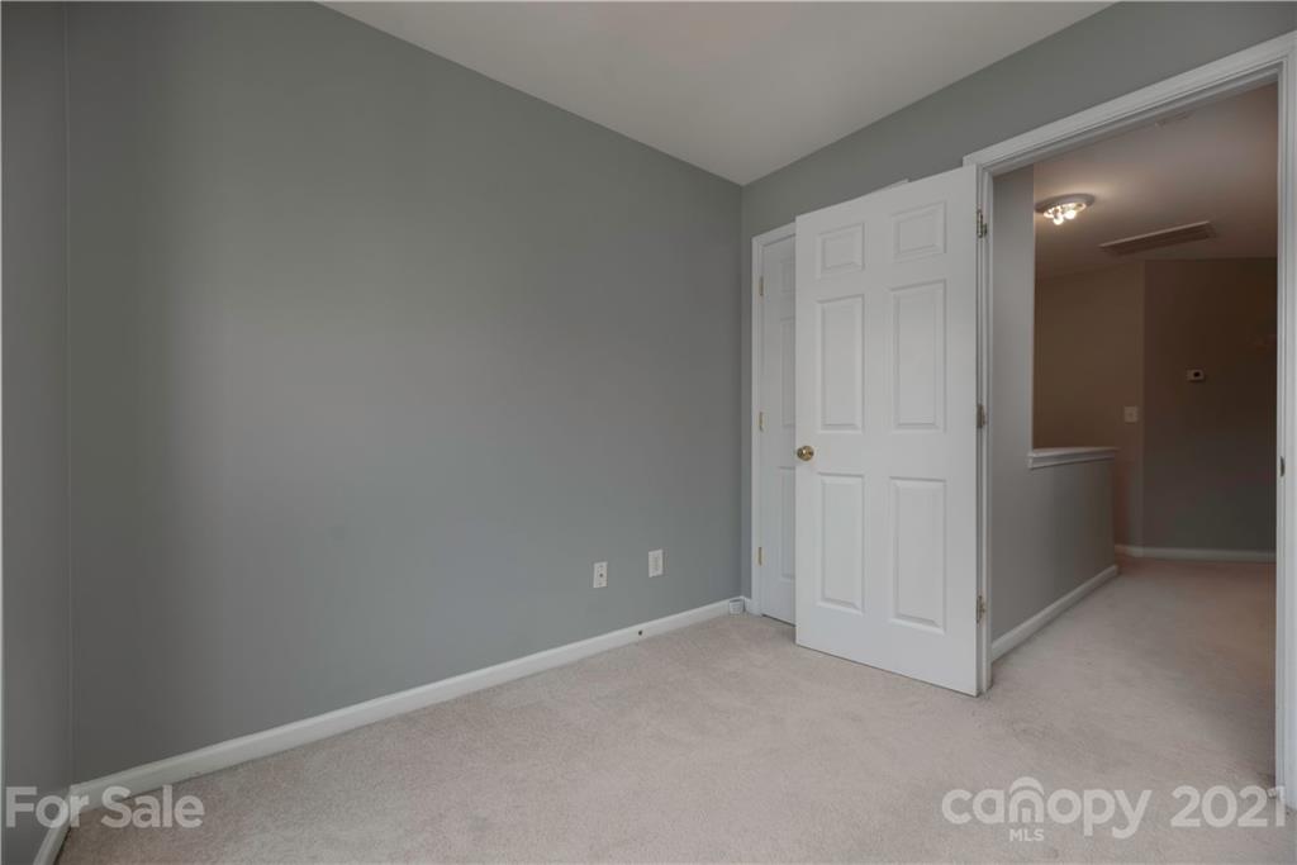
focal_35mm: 14
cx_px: 648
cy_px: 432
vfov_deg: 81.2
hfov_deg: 104.2
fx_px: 504
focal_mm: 14
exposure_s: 1/125
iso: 320
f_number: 6.3
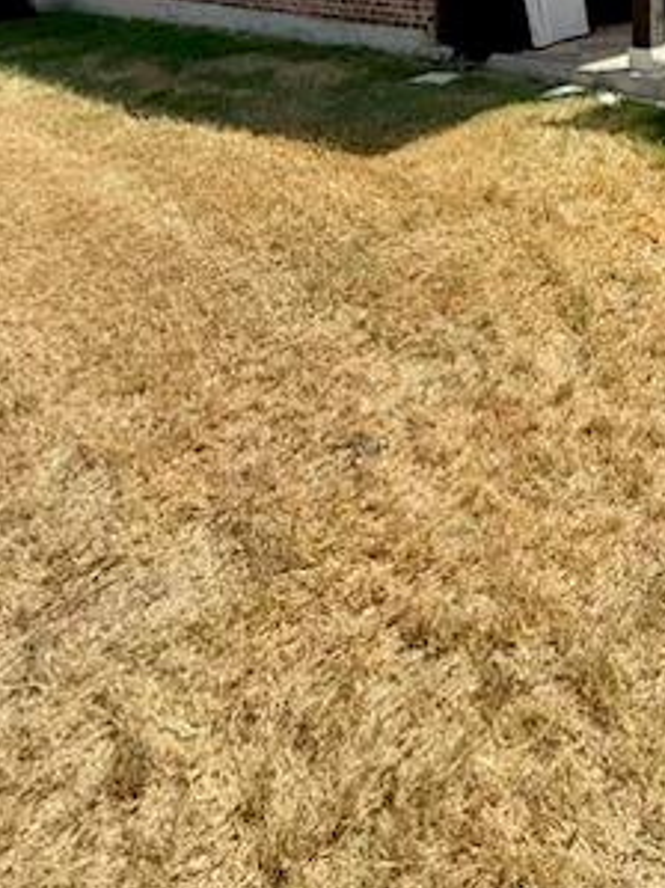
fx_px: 769
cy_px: -53
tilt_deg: -0.4
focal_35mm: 30
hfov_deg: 42.6
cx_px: 606
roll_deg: +0.6
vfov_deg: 46.8
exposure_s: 1/1167
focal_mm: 2.22
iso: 50
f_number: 2.2
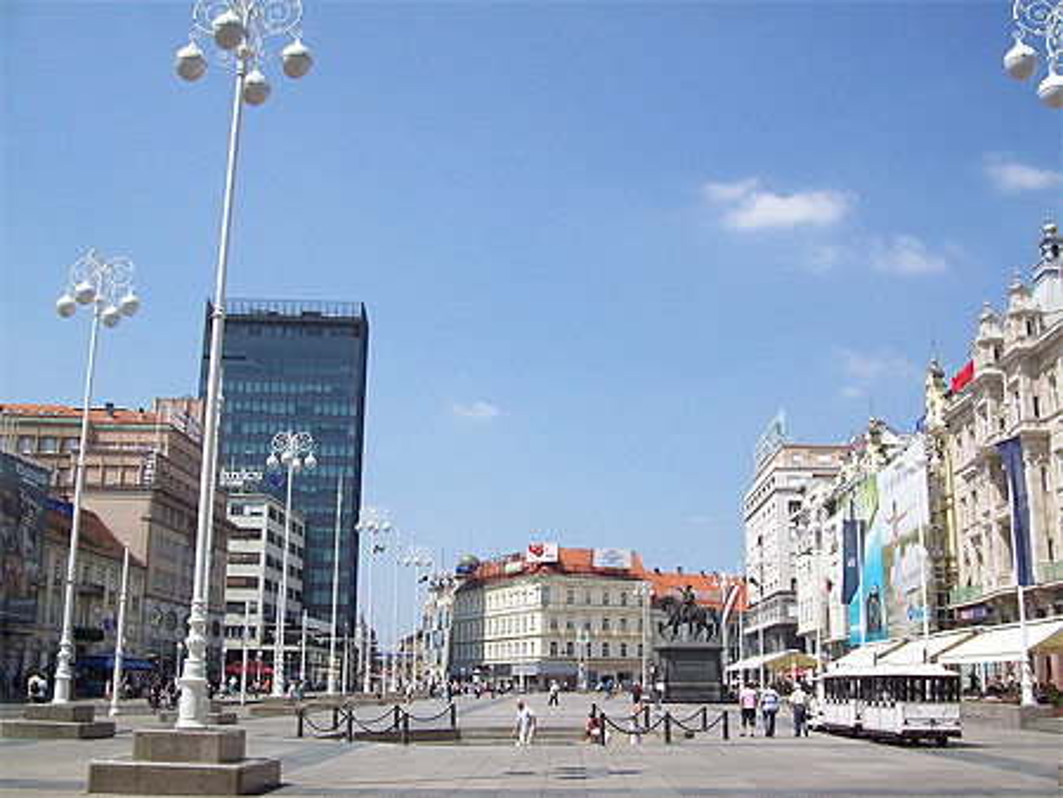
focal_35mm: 36
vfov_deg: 39.7
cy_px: 399
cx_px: 532
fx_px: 1106
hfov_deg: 51.3
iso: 80
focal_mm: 6
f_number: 4.8
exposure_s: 1/550
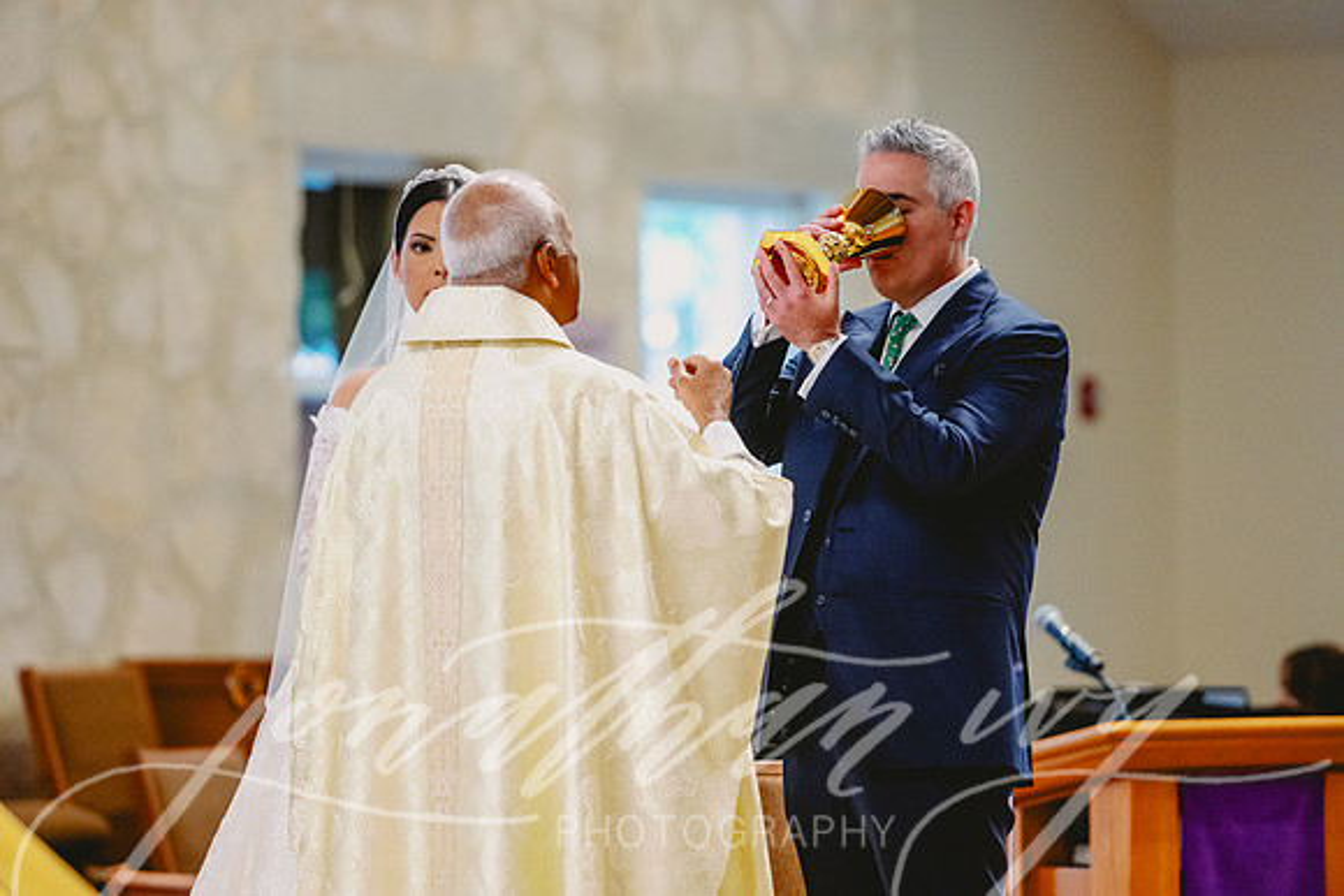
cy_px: 448
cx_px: 672
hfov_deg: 10.3
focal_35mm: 200
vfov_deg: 6.9
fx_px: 7468
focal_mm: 200
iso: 2500
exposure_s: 1/320
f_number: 2.8
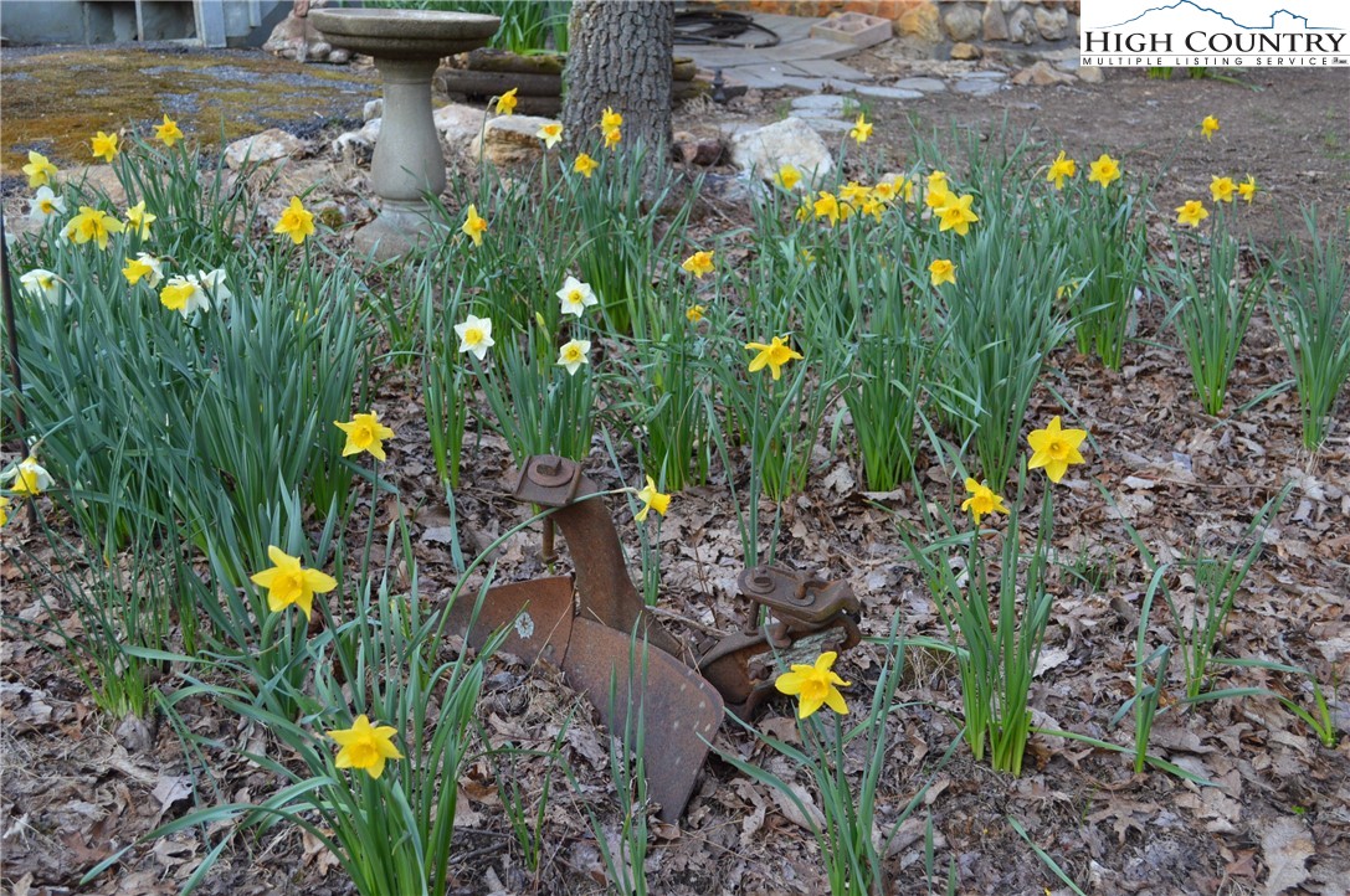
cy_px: 448
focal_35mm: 44
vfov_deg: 30.8
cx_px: 675
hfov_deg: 45.0
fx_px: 1629
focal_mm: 29
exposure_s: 1/80
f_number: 4.5
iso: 400
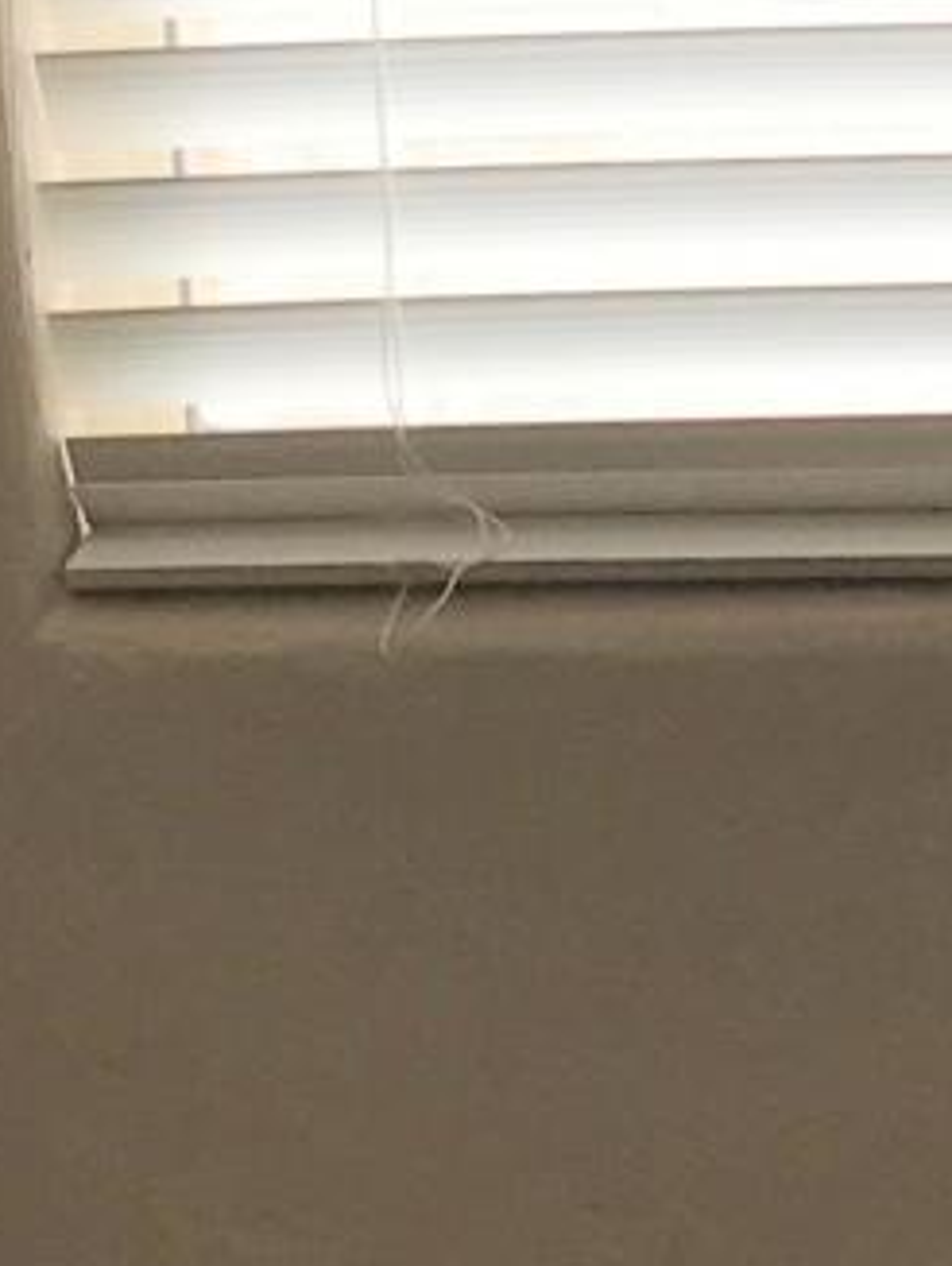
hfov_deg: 8.6
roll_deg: -0.8
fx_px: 6258
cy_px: -4
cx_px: 1018
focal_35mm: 171
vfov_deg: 11.4
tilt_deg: -12.0
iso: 20
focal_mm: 3.99
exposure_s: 1/1114
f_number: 1.8
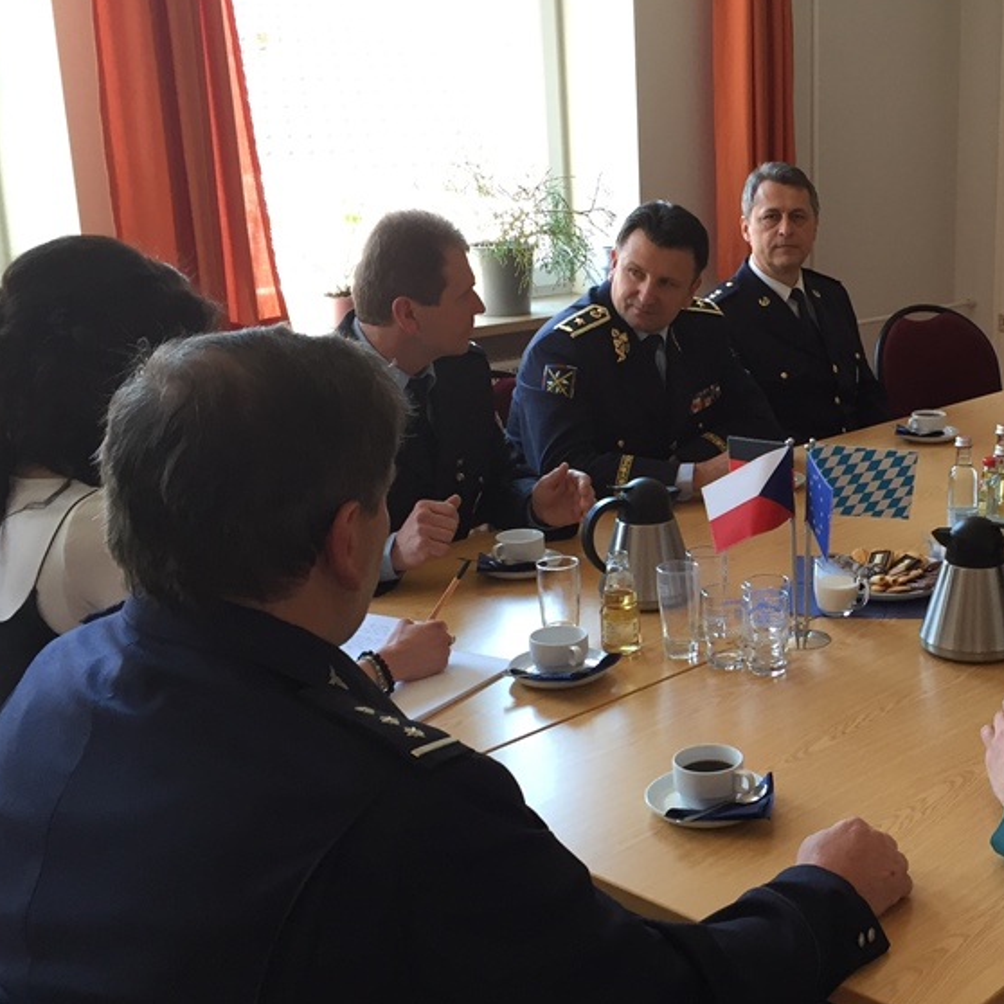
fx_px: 1542
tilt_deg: -13.4
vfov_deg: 36.1
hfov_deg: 34.5
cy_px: 522
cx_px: 858
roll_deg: -1.8
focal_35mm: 47
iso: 40
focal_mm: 4.15
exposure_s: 1/33
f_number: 2.2
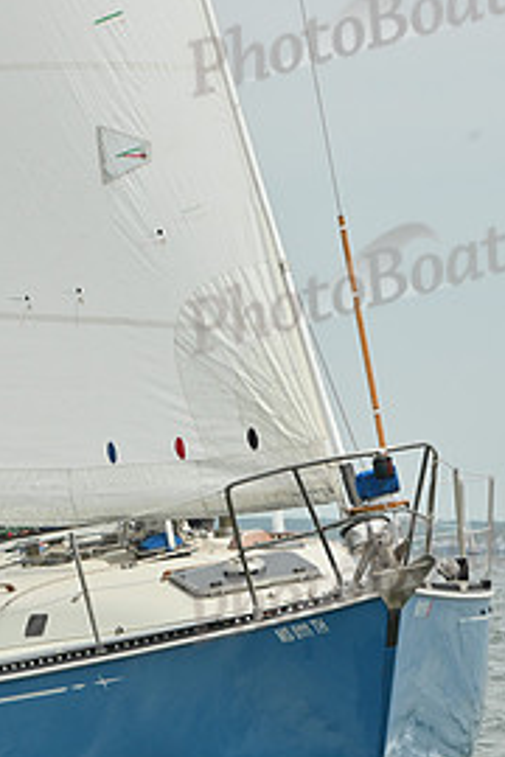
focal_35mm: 430
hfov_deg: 3.2
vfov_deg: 4.8
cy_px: 467
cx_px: 45
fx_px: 9047
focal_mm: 200
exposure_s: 1/800
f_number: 11
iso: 320
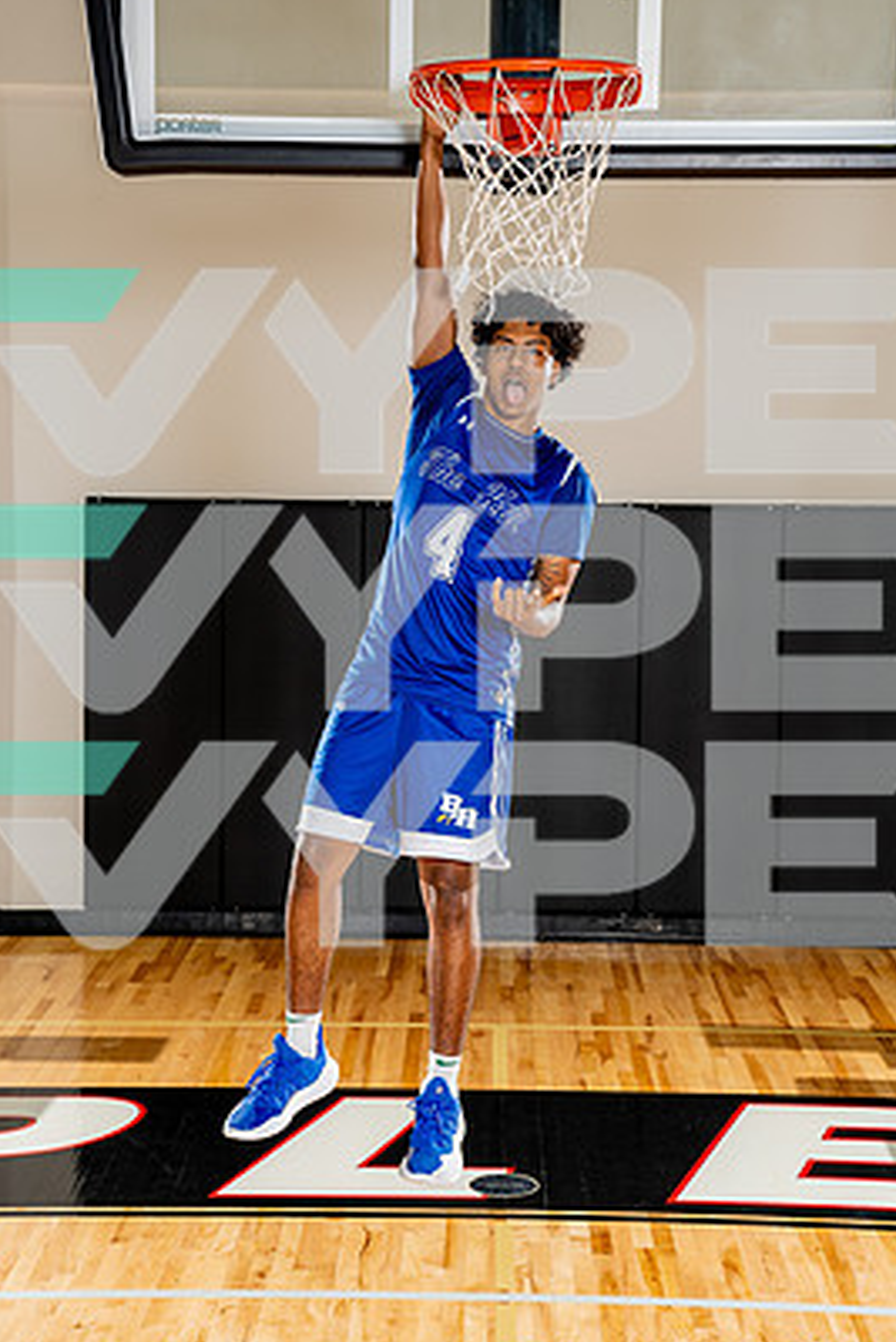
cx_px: 440
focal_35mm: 63
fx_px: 2350
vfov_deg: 31.9
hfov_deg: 21.6
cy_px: 611
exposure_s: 1/250
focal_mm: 56
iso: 250
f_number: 5
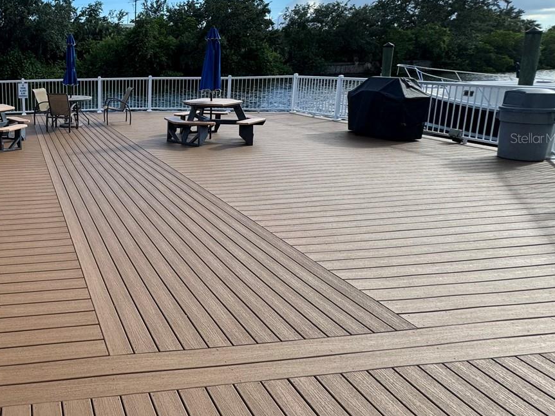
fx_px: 417
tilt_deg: -10.4
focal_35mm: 26
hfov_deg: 57.8
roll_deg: +1.8
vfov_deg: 52.0
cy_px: 138
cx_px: 56
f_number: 2.2
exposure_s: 1/741
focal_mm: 2.22
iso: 40
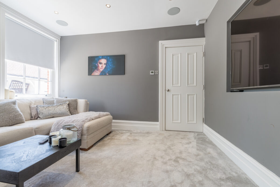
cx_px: 140
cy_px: 94
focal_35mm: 15
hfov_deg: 100.4
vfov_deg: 77.4
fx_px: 117
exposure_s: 1/10
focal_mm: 15
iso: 100
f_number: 9
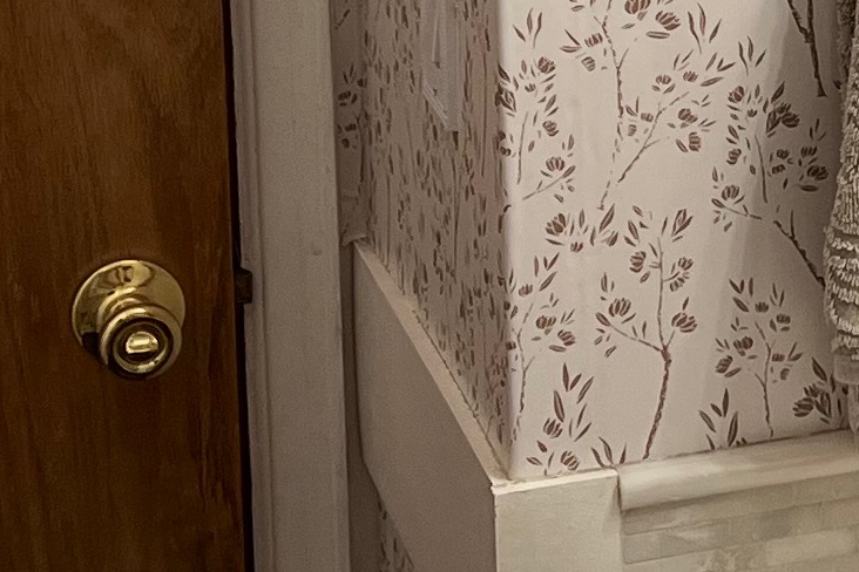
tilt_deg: -9.1
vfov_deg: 9.0
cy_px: -295
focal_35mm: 149
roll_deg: +0.1
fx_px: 3555
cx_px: 1017
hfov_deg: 13.4
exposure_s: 1/120
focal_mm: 5.7
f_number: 1.5
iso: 64
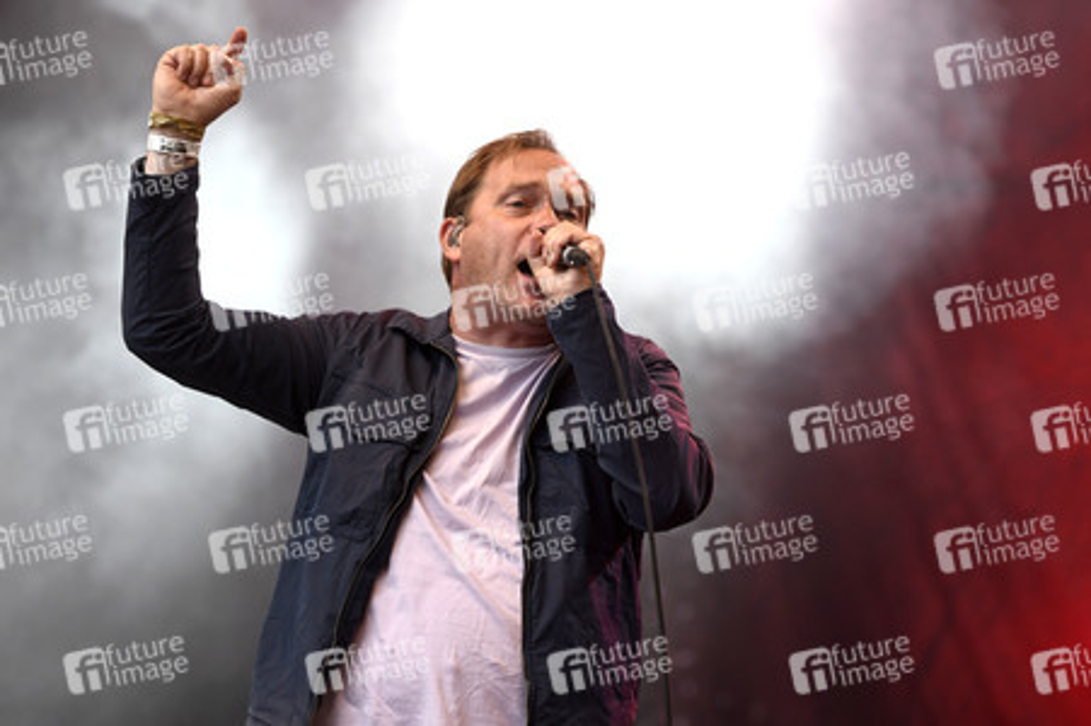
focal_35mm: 145
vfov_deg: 9.4
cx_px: 546
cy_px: 363
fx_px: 4391
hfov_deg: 14.2
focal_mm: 145
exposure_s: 1/500
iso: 800
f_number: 3.5
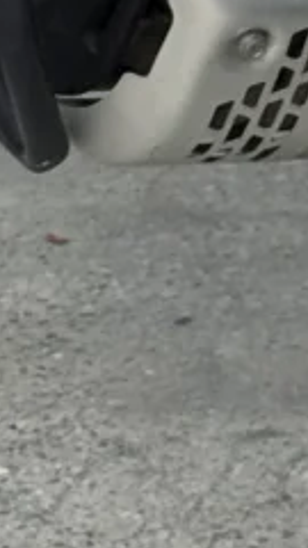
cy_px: -374
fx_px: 4559
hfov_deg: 3.9
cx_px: 392
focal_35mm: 314
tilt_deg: -16.4
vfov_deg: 6.7
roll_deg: +0.1
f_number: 1.78
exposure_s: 1/66
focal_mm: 6.76
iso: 100
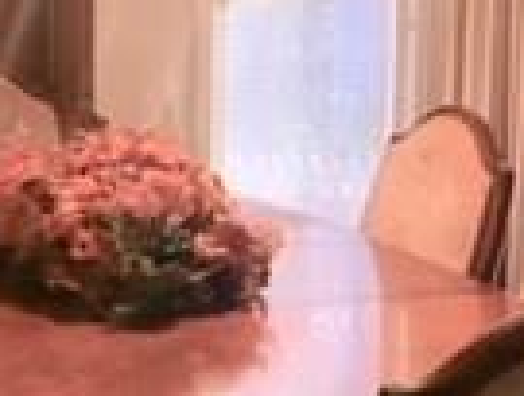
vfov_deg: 10.9
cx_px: 458
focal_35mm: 137
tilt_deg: -8.9
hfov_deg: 14.2
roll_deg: -2.2
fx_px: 2079
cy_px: 155
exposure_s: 1/55
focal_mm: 4.15
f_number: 2.2
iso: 32
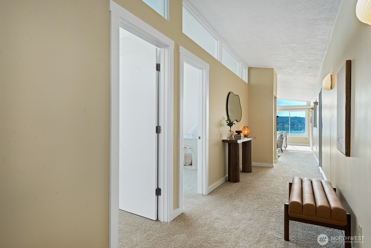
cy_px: 124
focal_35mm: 21
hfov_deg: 81.2
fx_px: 216
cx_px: 186
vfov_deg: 59.5
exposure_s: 1/15
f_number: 7.1
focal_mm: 21
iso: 640
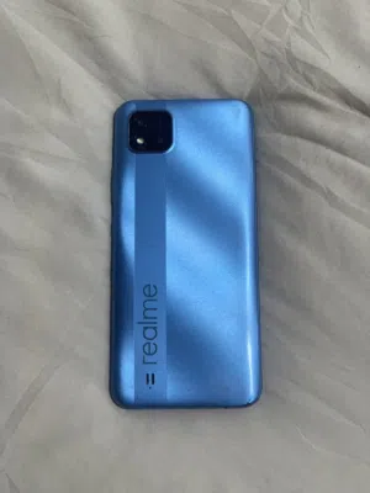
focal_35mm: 52
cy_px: 246
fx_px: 741
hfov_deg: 28.0
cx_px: 185
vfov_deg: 36.8
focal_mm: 6
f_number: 2.4
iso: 160
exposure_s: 1/60
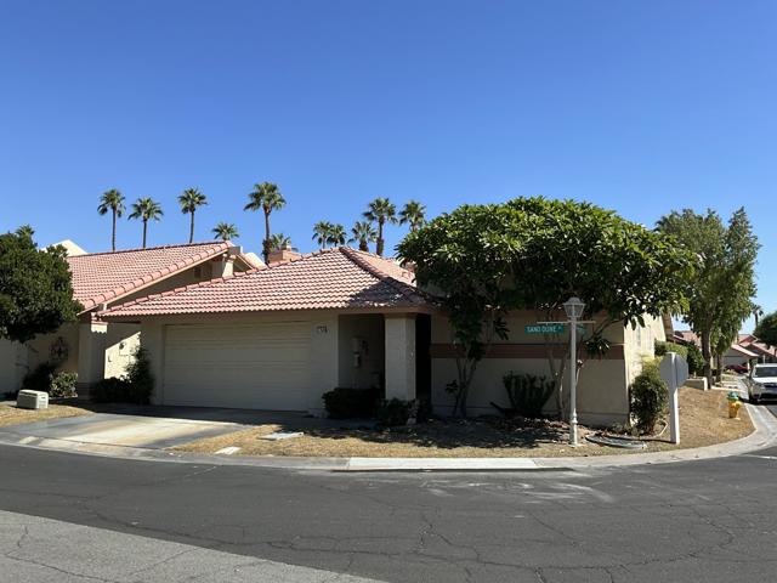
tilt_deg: +5.3
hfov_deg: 61.7
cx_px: 388
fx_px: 651
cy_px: 292
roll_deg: -0.2
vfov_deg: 48.2
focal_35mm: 29
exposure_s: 1/1730
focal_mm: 3
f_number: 1.8
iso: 25
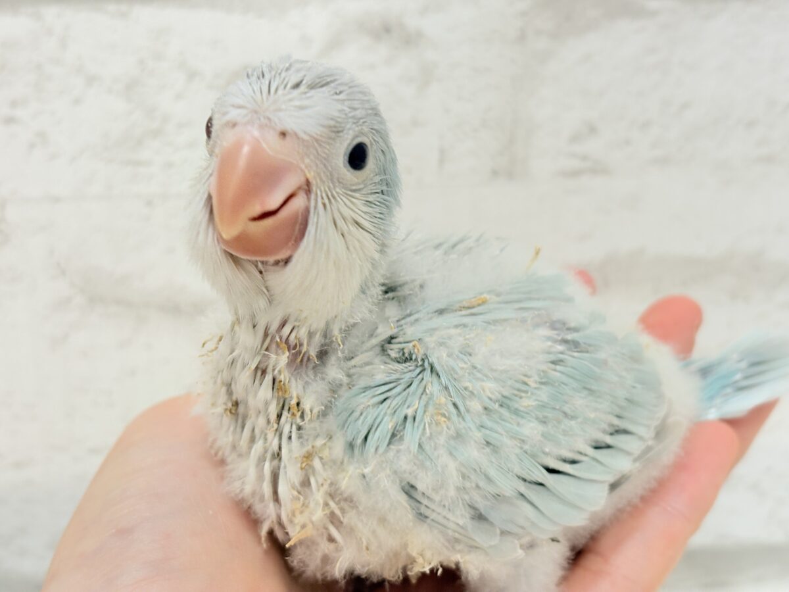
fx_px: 1185
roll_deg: +2.3
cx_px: 394
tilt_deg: -15.3
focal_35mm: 52
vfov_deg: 28.0
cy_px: 296
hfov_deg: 36.8
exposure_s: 1/50
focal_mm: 5.96
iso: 50
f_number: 1.6
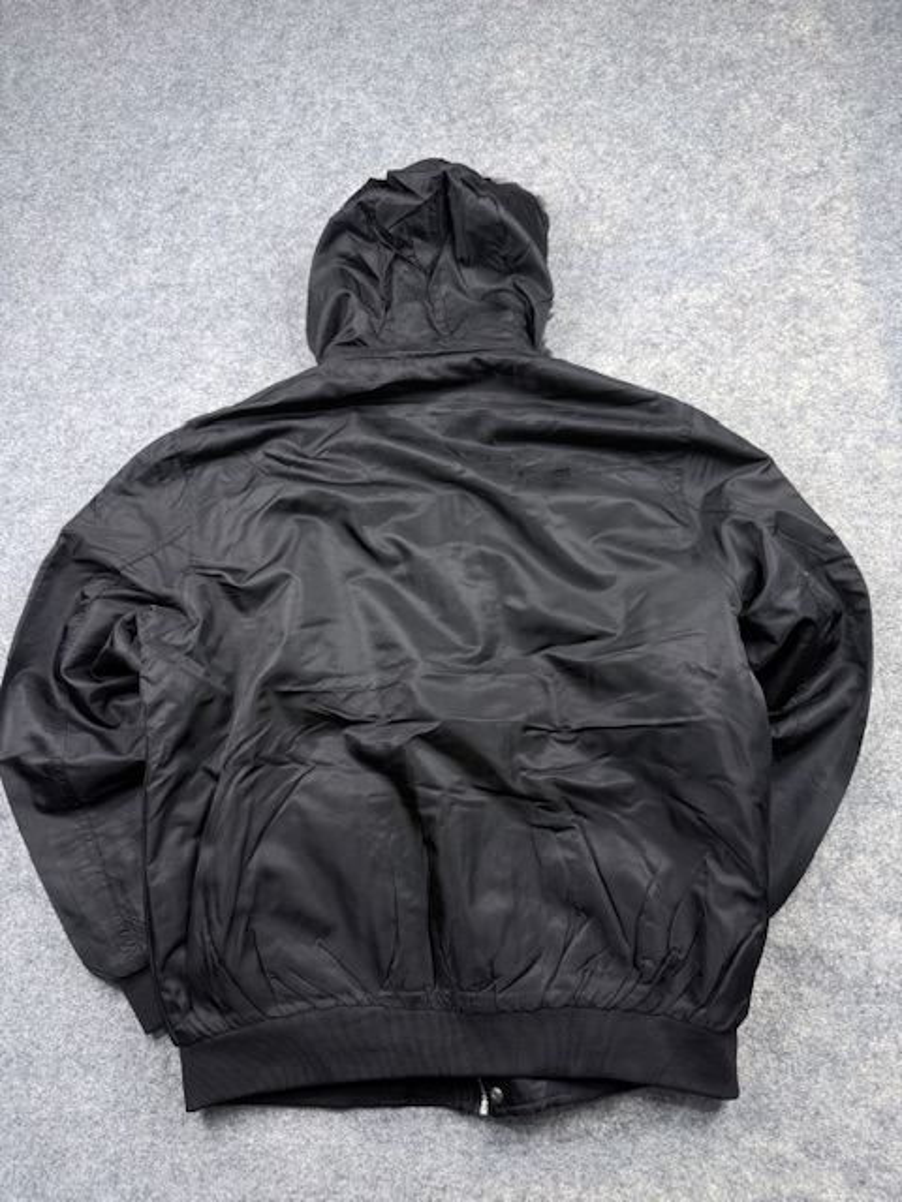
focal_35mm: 24
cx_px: 451
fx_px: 834
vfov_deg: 71.6
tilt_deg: -49.1
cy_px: 601
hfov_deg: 56.8
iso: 125
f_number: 1.78
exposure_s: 1/100
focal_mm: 6.76
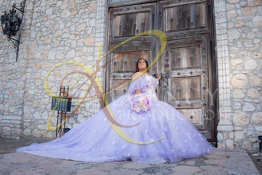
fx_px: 218
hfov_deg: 61.9
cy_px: 88
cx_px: 131
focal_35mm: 30
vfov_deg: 43.6
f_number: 2.8
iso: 125
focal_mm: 20
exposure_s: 1/500
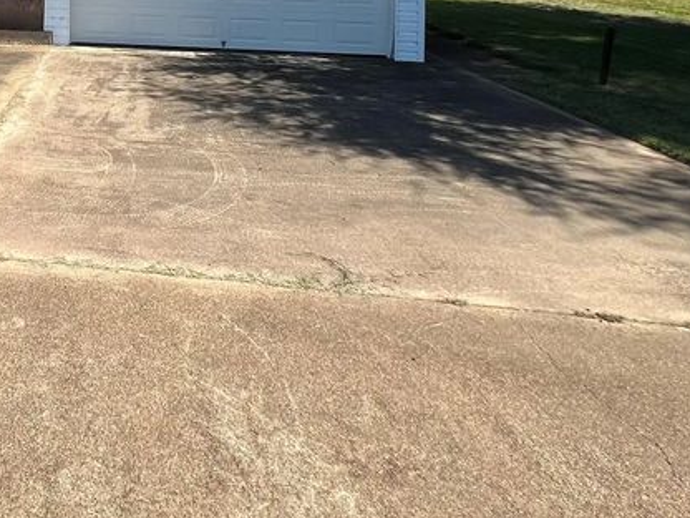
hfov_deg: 46.8
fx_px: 638
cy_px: -66
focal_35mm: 32
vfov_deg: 36.5
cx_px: -8
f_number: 1.8
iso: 32
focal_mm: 1.57
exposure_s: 1/1325
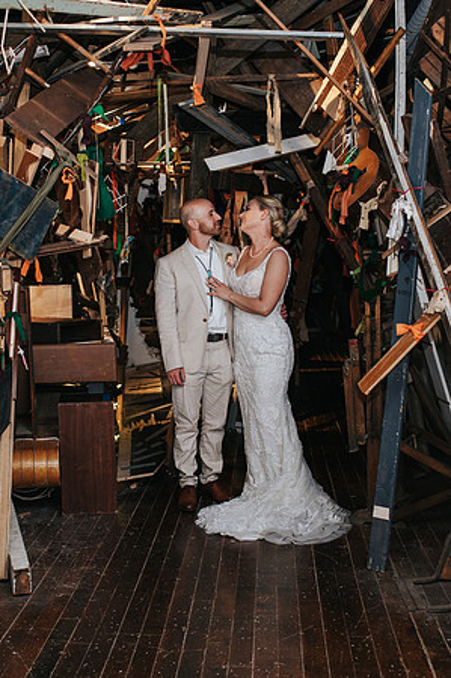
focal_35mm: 53
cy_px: 339
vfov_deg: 37.6
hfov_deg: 25.5
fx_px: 996
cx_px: 172
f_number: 2.8
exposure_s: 1/200
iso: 1000
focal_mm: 35
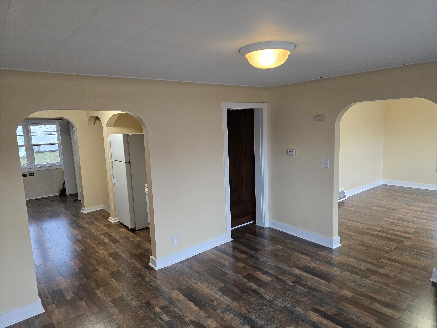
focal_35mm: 23
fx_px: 290
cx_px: 218
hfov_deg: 73.9
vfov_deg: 58.9
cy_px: 164
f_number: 1.7
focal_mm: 6.3
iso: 400
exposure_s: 1/120
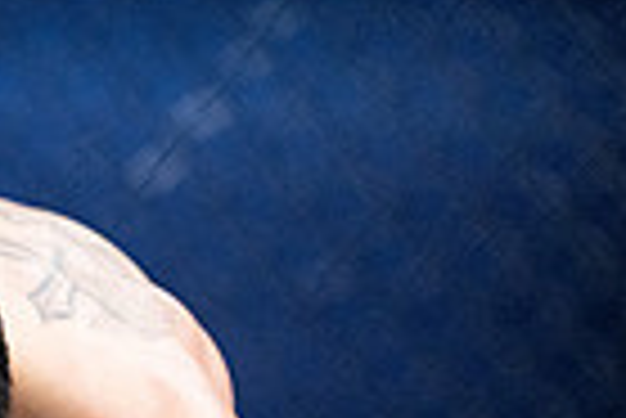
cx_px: -140
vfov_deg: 2.2
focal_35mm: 625
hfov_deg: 3.3
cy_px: 802
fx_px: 10879
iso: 3200
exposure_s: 1/1250
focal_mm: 150
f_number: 2
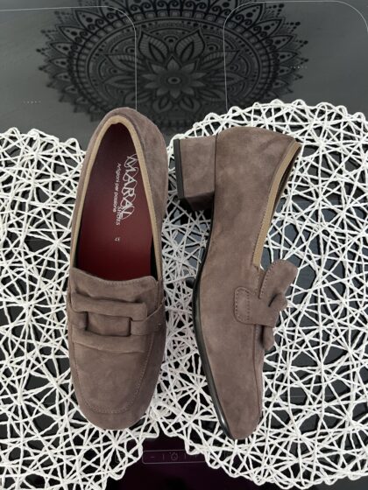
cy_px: 245
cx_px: 184
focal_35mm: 26
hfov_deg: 53.1
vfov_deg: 67.3
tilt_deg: -81.4
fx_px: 369
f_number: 1.5
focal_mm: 5.7
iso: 250
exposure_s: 1/60
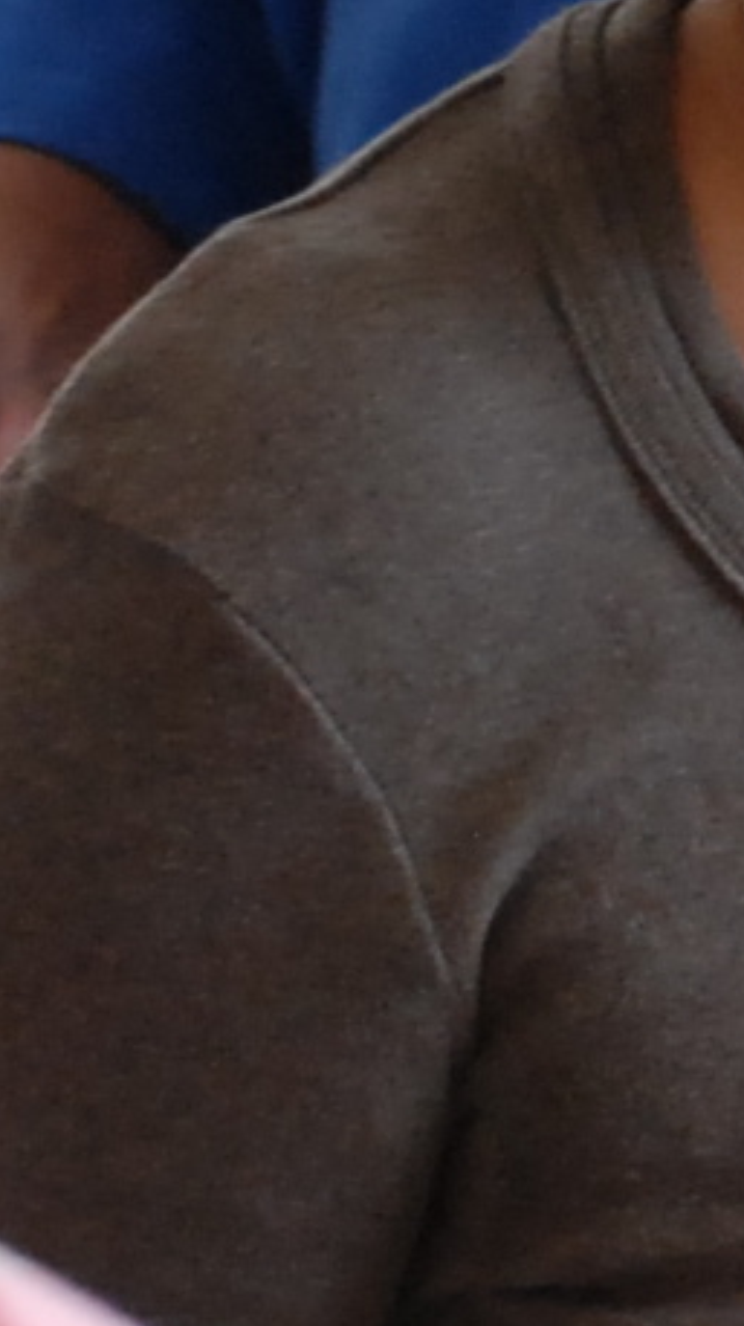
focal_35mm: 518
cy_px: -756
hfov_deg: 2.3
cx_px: 2333
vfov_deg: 4.1
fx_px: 18201
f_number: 6.3
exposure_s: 1/100
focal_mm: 52
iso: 800
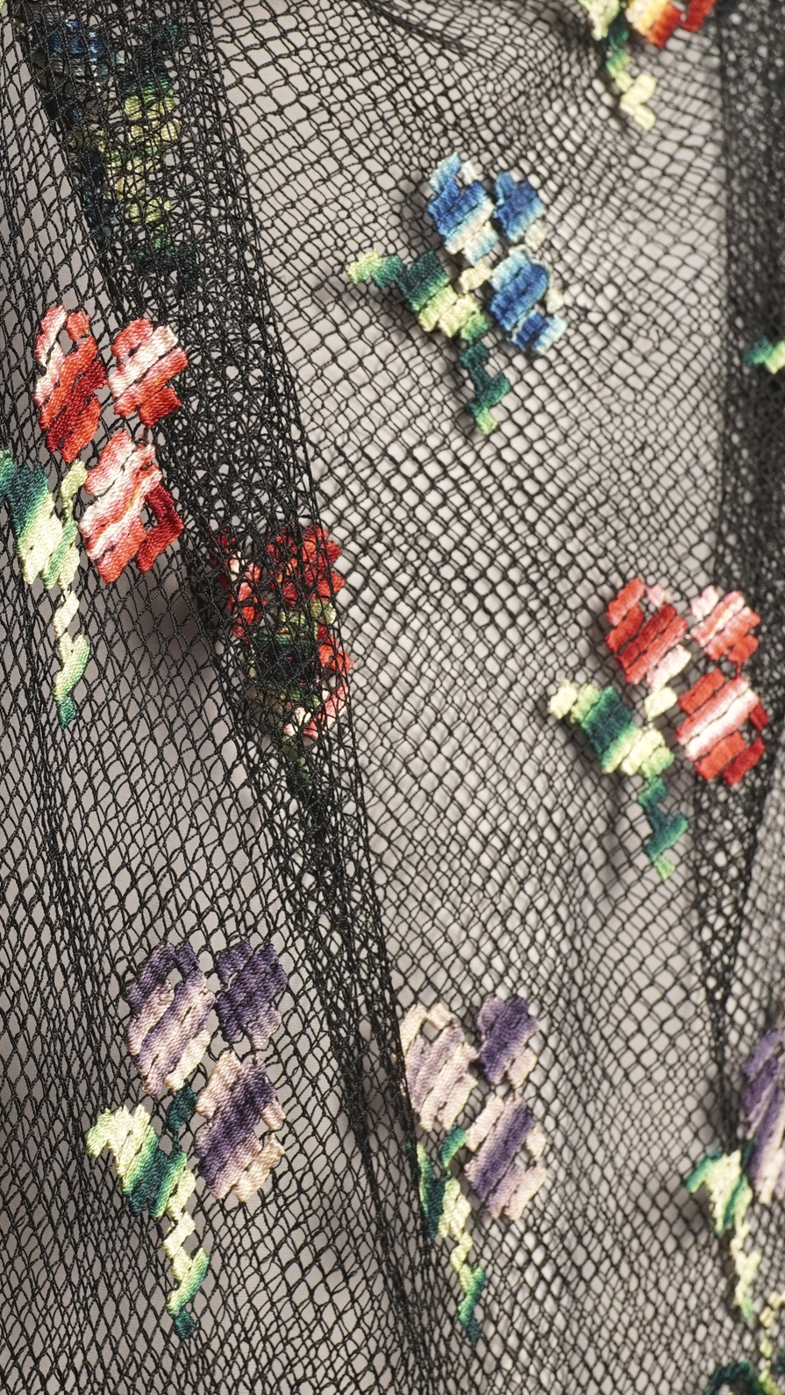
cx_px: 105
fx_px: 3367
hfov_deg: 13.2
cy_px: 576
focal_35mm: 91
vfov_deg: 23.4
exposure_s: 1/20
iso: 320
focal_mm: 32
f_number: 6.3
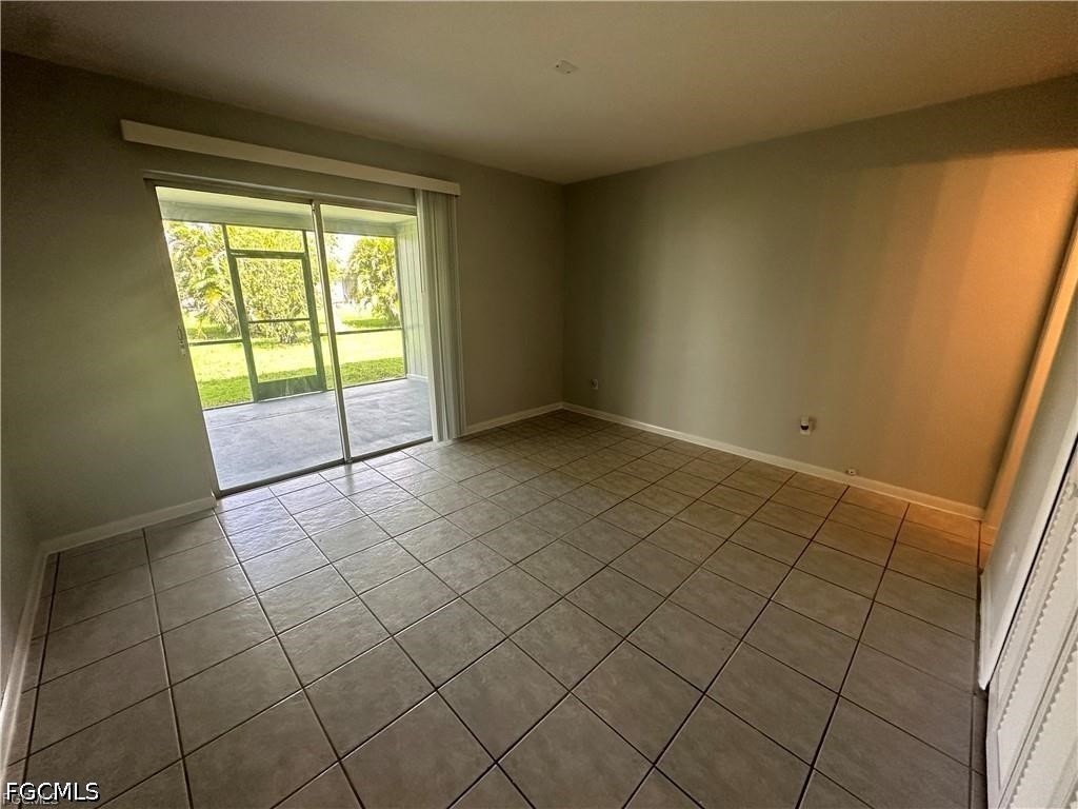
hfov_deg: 102.1
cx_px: 539
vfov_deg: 85.7
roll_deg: +0.2
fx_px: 436
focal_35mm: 14
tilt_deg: -15.3
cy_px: 404
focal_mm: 2.22
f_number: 2.2
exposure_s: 1/120
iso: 200
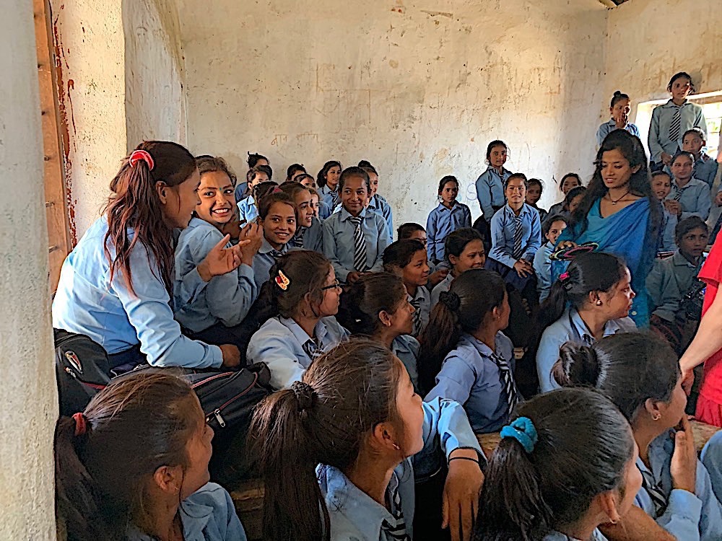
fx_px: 542
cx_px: 361
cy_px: 270
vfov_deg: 53.1
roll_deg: -0.2
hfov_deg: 67.3
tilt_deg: -8.9
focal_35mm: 26
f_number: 1.8
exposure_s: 1/60
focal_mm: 4.25
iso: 250
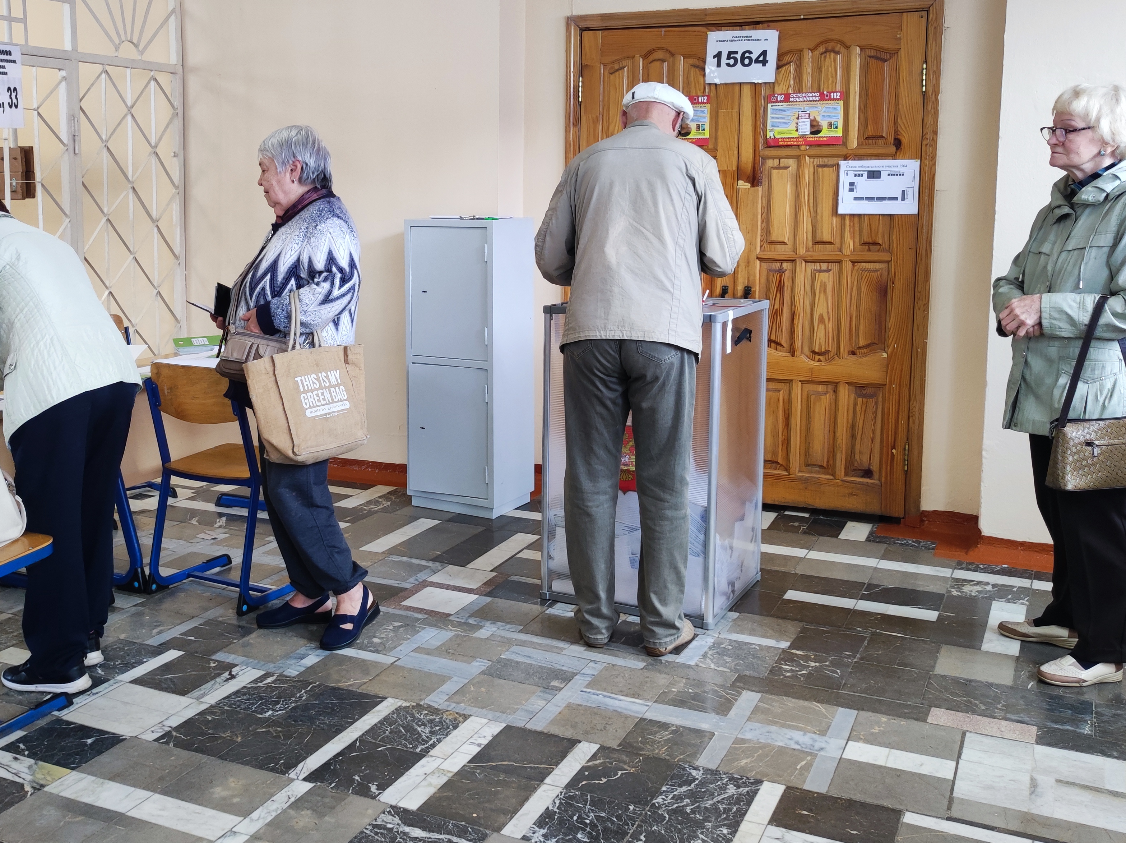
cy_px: 329
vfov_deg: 38.4
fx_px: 1203
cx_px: 436
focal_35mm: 37
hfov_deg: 49.8
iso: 411
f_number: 1.79
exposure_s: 1/50
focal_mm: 4.7
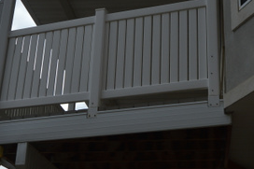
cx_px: 134
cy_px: 53
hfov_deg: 27.3
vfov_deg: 18.3
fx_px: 523
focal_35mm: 74
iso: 100
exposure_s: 1/200
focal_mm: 21
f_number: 7.1
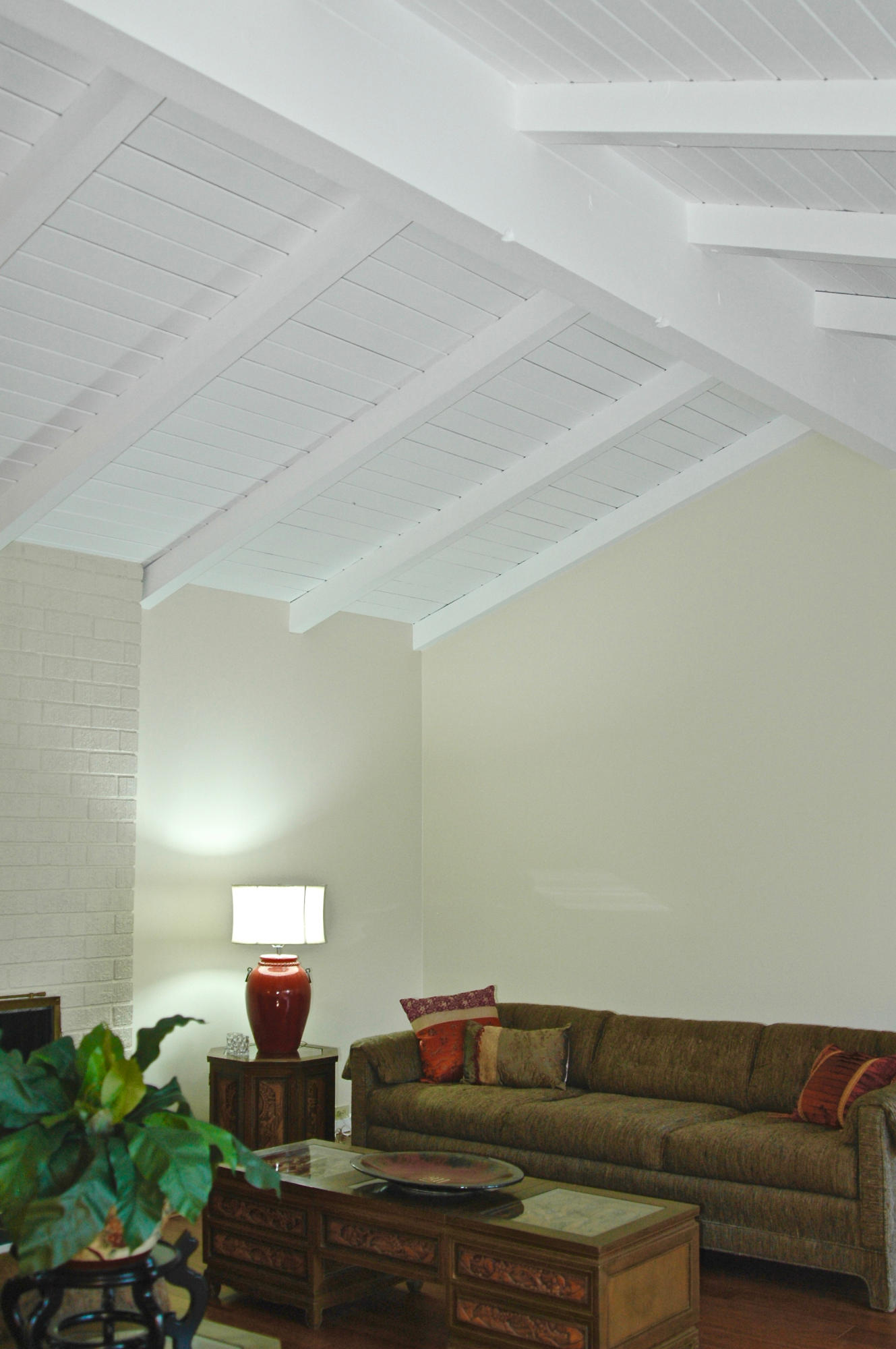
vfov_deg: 53.2
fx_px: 1347
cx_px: 448
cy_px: 674
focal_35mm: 36
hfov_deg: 36.8
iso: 400
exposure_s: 1/60
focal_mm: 24
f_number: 3.5
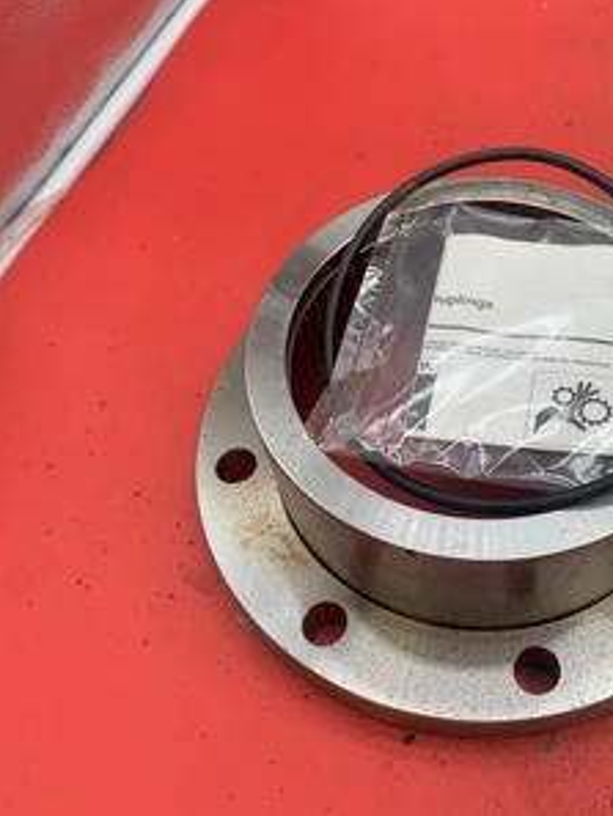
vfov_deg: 52.6
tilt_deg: -55.3
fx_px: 826
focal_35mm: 35
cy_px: 407
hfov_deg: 39.6
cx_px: 459
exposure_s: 1/114
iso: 64
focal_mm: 4.25
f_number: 1.8
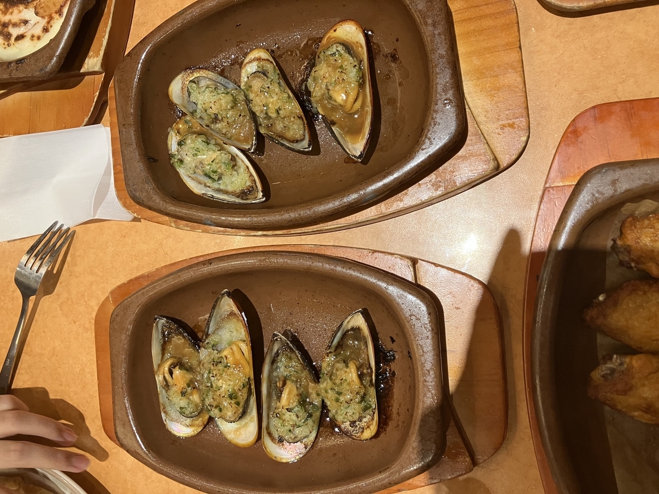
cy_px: 247
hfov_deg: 63.4
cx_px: 330
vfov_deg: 49.7
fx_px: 533
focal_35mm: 28
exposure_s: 1/60
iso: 100
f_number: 1.8
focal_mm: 3.99
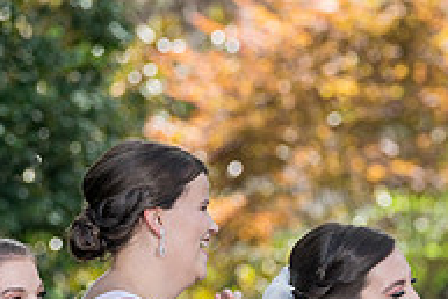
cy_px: 446
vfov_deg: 3.3
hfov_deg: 4.9
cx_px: 427
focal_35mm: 418
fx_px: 5206
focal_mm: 139
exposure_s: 1/200
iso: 100
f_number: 4
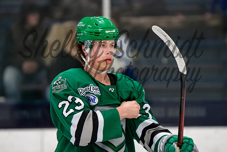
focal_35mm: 470
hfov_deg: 4.4
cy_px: 71
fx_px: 2966
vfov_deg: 2.9
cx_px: 108
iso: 1600
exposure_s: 1/800
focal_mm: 200
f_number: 2.8
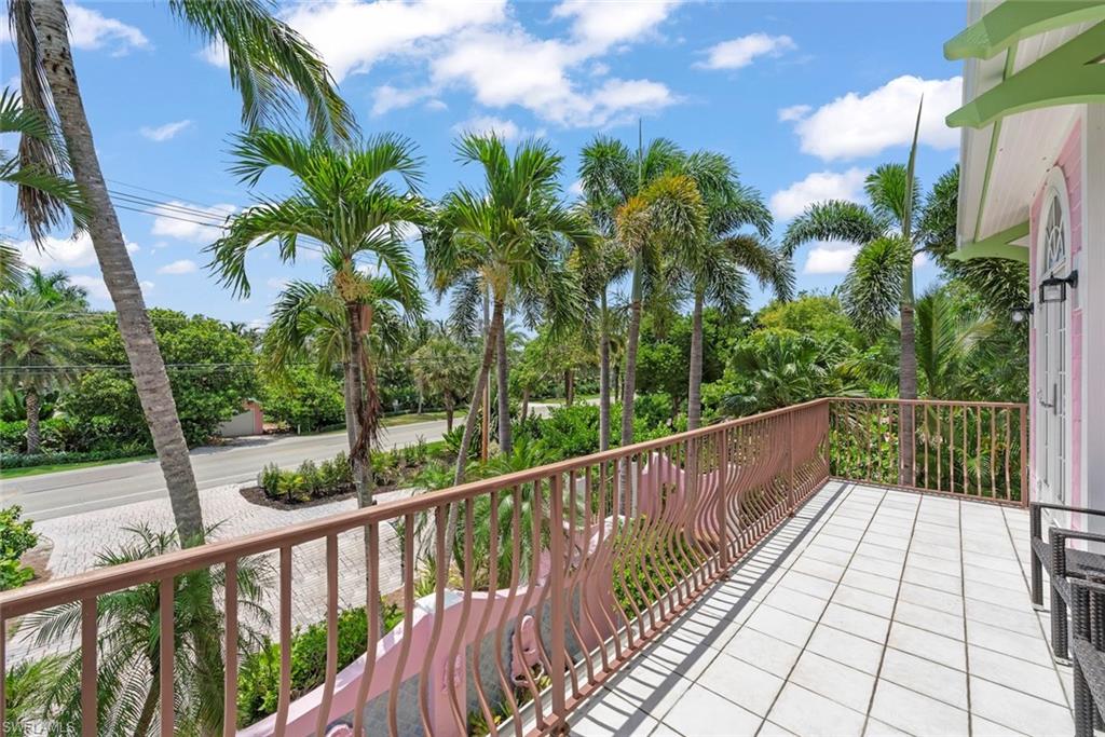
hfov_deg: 104.2
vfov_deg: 81.2
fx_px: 430
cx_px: 552
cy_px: 368
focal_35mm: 14
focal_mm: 14
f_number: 11
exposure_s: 1/160
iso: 400
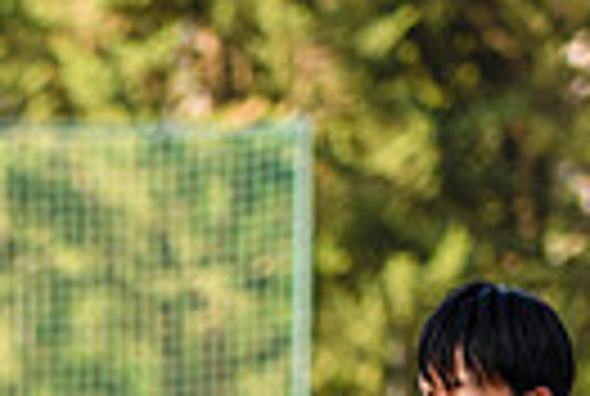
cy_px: 934
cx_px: -586
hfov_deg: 2.1
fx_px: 15769
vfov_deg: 1.4
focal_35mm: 960
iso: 320
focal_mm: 116
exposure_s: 1/1250
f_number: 3.2
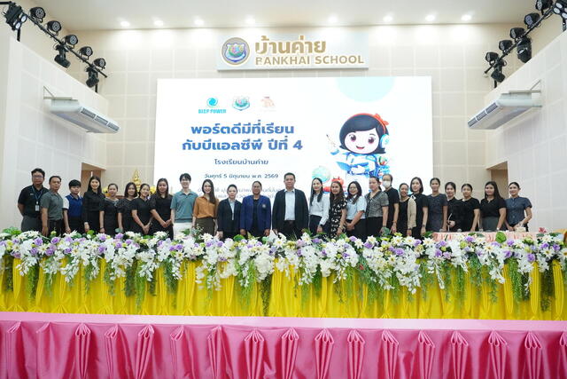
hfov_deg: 59.5
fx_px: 496
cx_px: 284
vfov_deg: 41.7
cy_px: 190
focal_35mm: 32
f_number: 5.6
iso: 5000
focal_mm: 21
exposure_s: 1/320
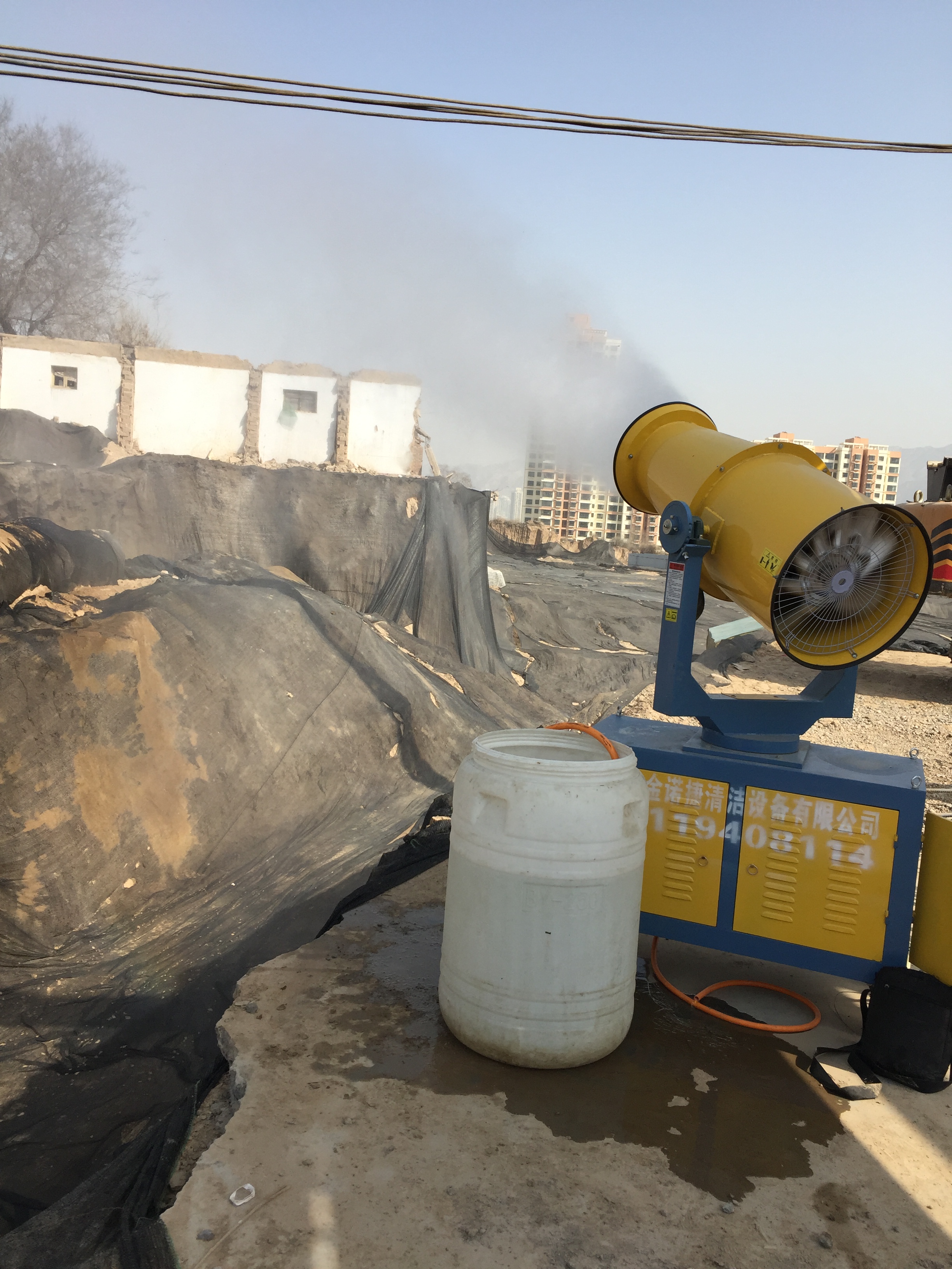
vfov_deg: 61.7
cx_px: 476
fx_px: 1063
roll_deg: -3.7
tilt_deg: -6.3
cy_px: 634
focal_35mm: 29
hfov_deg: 48.2
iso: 32
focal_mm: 4.15
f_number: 2.2
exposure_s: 1/1582
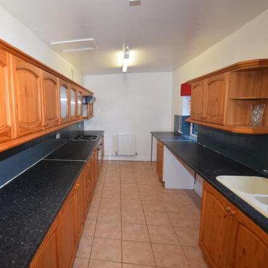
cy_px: 131
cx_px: 84
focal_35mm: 20
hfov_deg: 72.1
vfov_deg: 74.8
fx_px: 175
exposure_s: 1/80
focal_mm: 10
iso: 800
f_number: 4.5
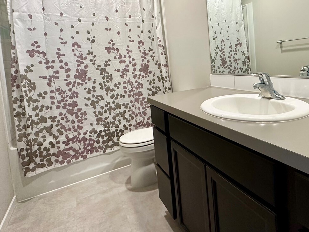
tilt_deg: -3.7
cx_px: 201
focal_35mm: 23
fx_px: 205
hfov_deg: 72.2
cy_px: 72
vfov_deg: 57.2
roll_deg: +4.6
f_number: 2.2
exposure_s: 1/120
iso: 250
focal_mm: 2.22
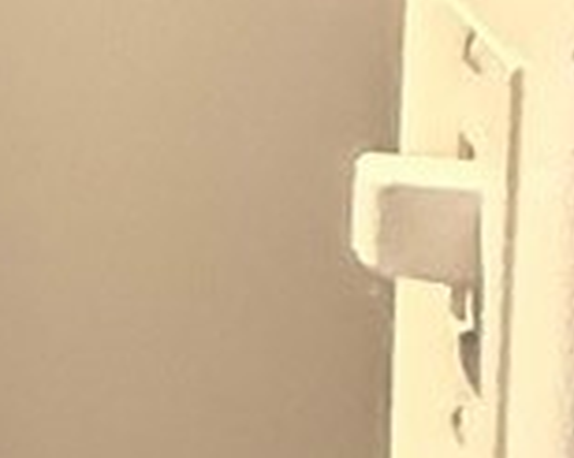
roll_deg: +1.2
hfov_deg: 9.0
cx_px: -1450
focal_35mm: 142
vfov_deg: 9.9
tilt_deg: -5.5
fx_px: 2411
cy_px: -510
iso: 1250
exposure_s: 1/40
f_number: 2.2
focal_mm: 2.22
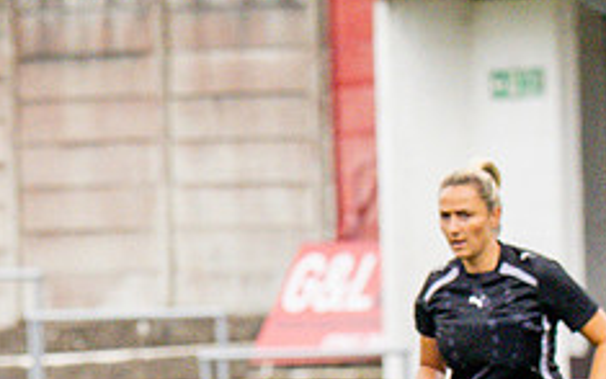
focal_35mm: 1077
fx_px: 17791
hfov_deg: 1.9
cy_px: 521
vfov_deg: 1.2
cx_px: -360
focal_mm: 135
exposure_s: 1/2000
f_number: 4
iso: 1250
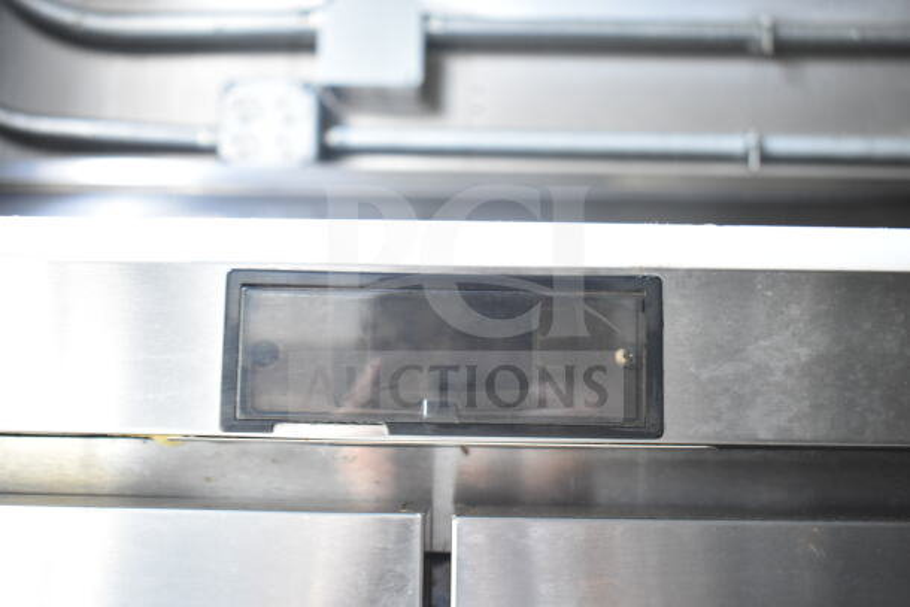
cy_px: 304
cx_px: 455
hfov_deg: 47.9
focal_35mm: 40
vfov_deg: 33.0
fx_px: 1024
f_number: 4
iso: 1600
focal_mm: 27
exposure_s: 1/50
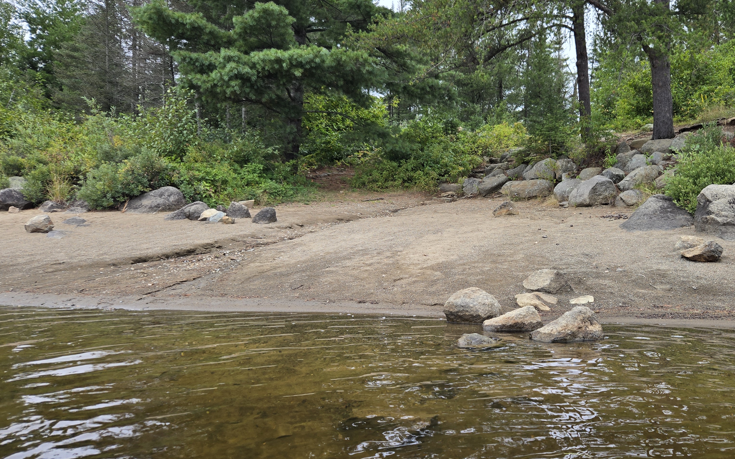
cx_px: 470
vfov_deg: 39.4
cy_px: 230
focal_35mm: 32
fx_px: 641
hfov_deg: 58.7
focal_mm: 5.4
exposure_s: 1/342
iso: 25
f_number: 1.8
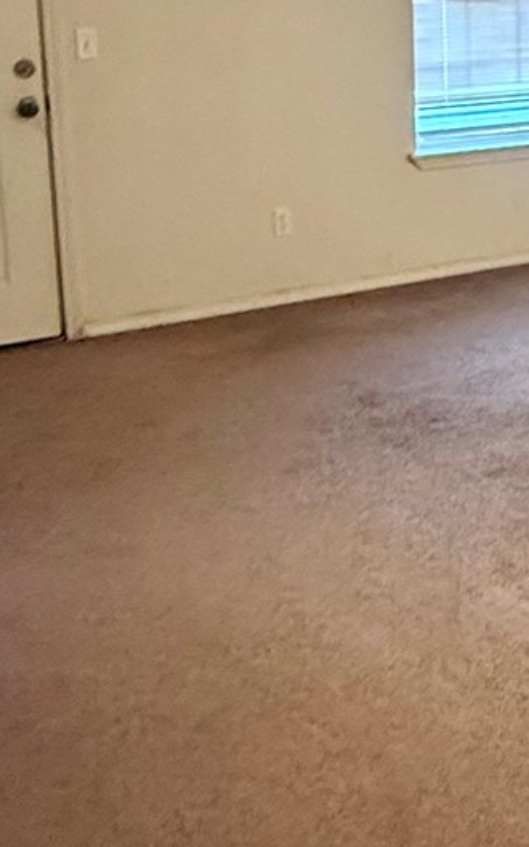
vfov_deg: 36.2
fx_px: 1246
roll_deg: +0.1
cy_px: 165
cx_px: 676
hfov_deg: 21.8
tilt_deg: -7.6
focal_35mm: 54
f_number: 2.2
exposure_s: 1/60
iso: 800
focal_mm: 2.22
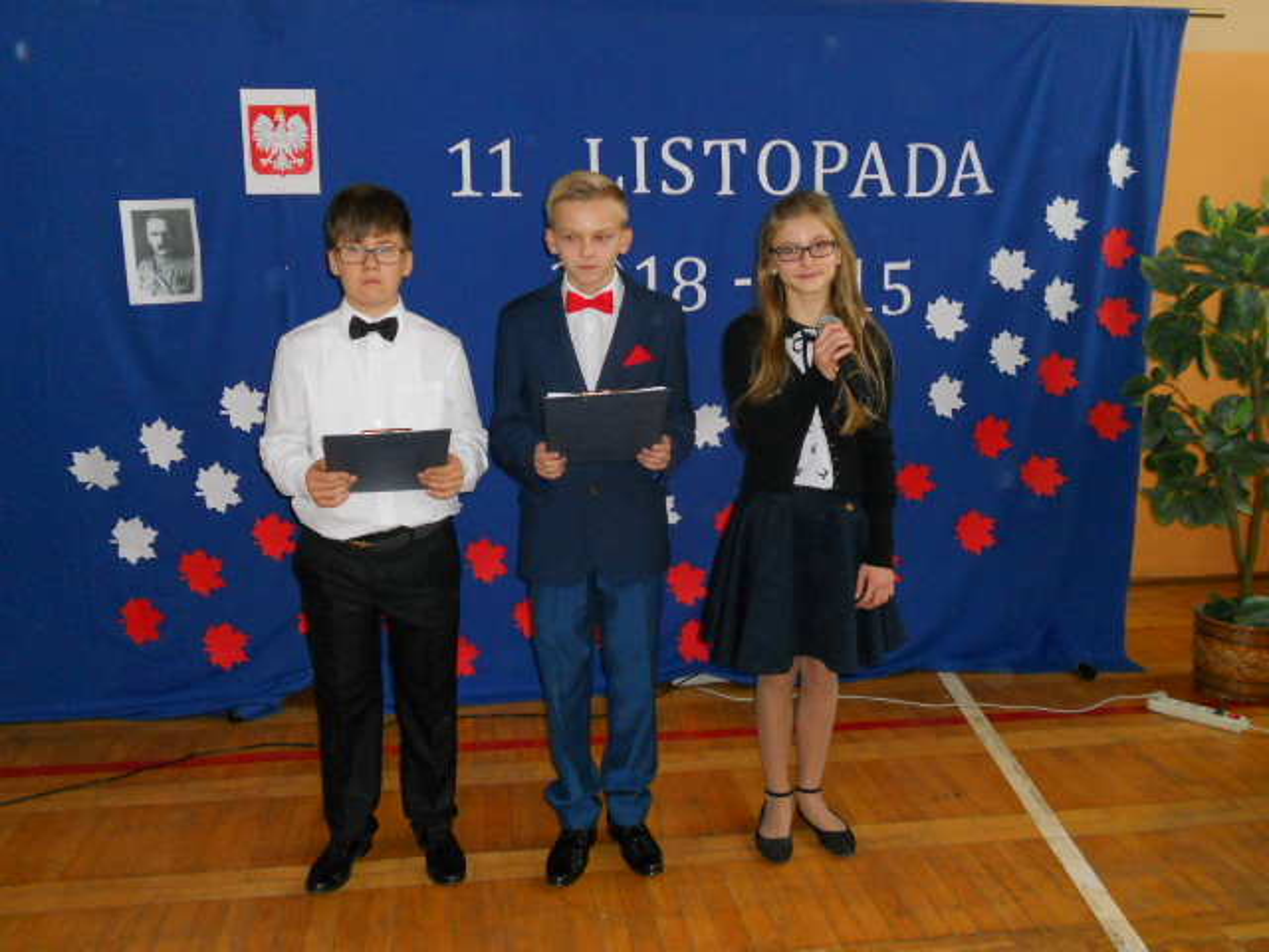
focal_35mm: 32
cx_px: 634
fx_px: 1173
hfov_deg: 56.8
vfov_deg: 44.2
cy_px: 476
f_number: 3.5
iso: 320
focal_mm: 5.8
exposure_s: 1/25
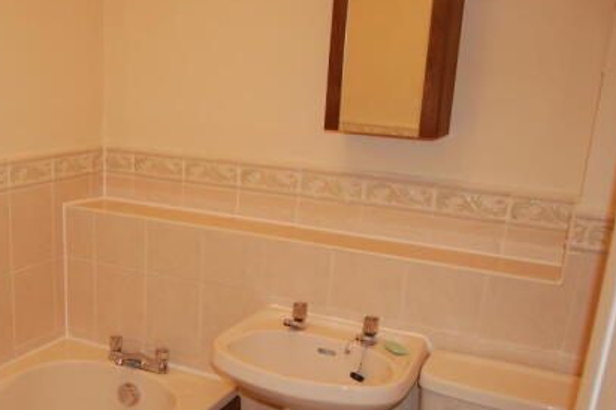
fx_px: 735
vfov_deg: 30.5
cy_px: 317
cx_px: 158
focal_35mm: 43
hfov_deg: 44.1
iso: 400
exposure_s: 1/60
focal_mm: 18
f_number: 3.5
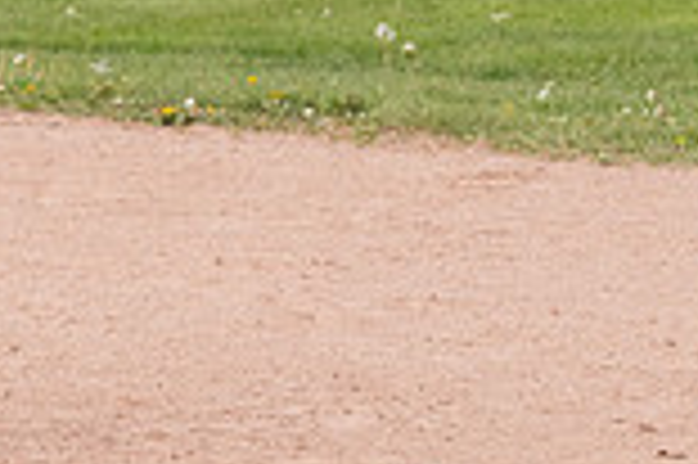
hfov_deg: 2.7
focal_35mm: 756
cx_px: -558
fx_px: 14642
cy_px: 95
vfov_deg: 1.8
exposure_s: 1/1600
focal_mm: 135
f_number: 5.6
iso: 400
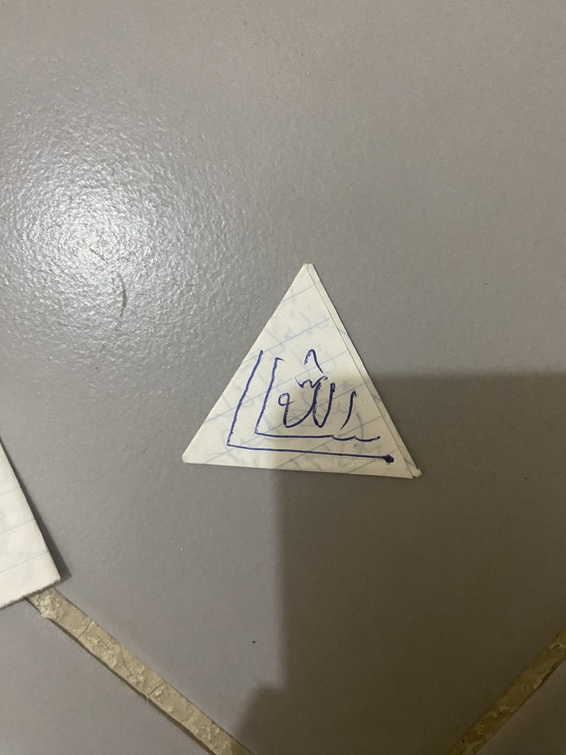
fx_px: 567
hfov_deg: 53.1
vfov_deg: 67.3
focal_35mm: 26
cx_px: 283
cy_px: 378
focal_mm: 4.25
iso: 500
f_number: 1.8
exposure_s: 1/50
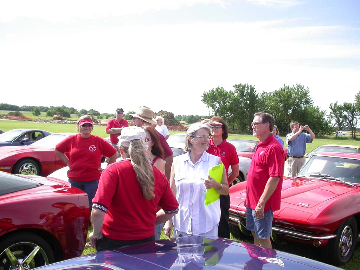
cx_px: 180
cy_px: 135
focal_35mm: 38
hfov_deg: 49.0
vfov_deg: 37.7
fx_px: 395
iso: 100
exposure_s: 1/1000
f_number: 2.6
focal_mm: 7.85
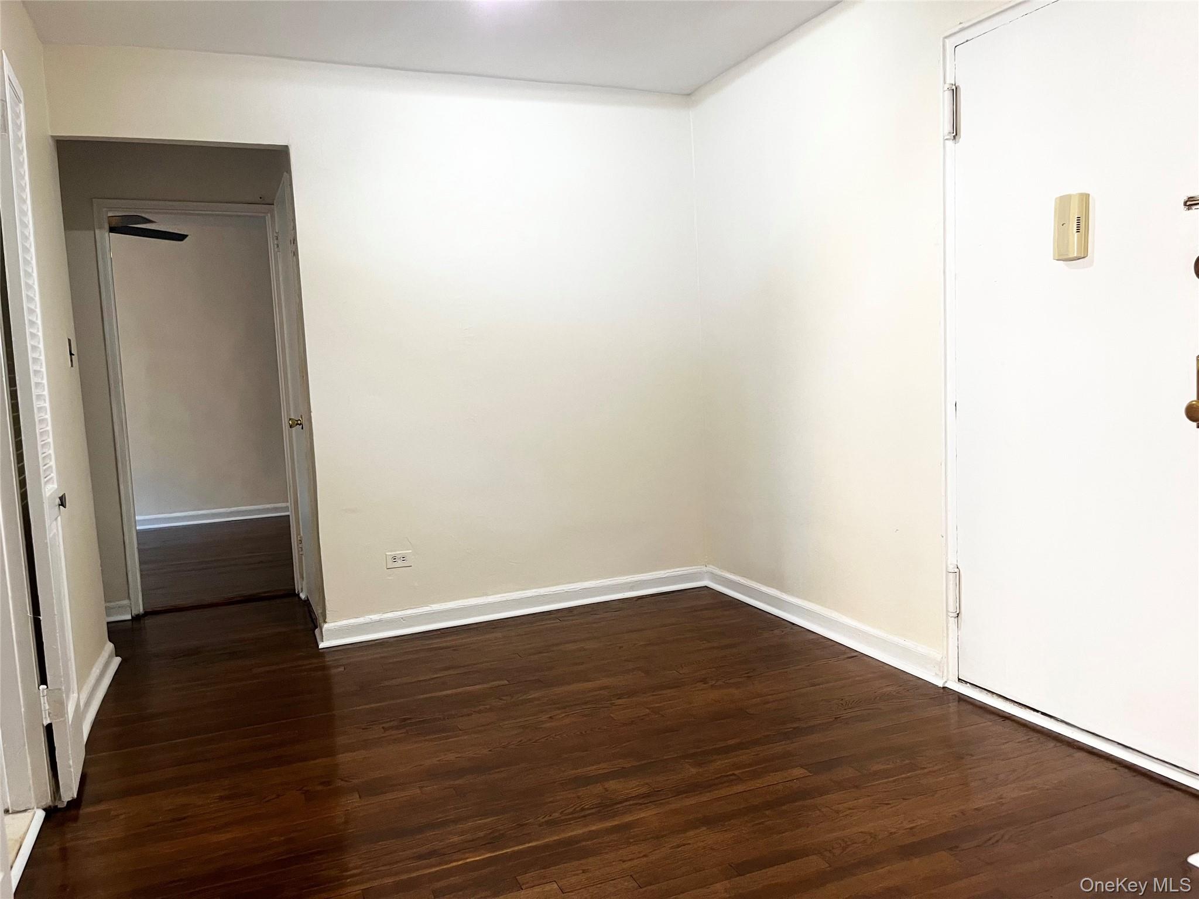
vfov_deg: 53.1
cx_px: 600
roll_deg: +2.1
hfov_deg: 67.3
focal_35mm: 26
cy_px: 450
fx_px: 901
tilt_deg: -5.4
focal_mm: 5.1
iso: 125
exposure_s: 1/60
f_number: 1.6
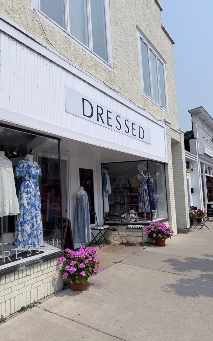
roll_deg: +2.3
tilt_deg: +6.2
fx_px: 242
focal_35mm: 26
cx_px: 91
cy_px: 173
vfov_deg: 70.4
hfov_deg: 47.4
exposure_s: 1/10309
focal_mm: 6.76
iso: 80
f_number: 1.78
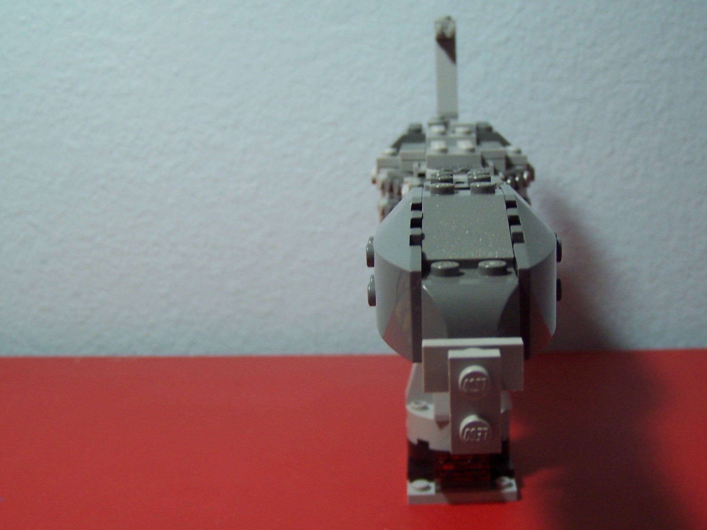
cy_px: 260
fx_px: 1021
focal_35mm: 50
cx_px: 440
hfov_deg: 38.0
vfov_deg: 29.1
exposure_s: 1/30
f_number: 2.8
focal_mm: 6.3
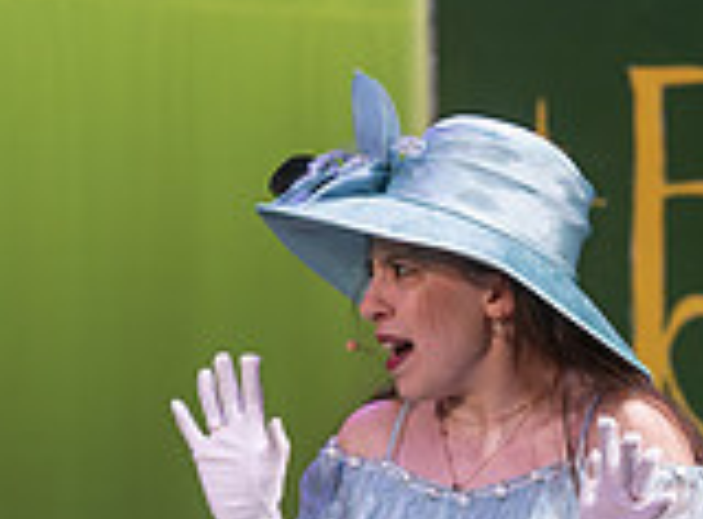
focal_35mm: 615
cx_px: 368
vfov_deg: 2.4
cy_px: 800
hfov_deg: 3.2
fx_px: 12415
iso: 250
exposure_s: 1/250
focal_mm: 135
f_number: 2.8
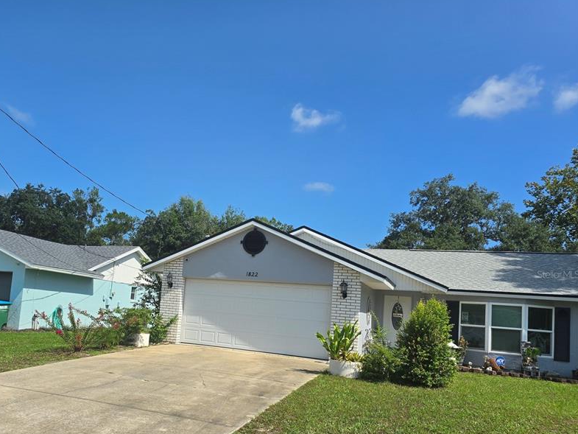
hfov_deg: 58.9
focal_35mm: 30
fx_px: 501
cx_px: 205
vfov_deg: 46.4
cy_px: 274
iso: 12
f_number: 1.7
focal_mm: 6.3
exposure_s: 1/1005
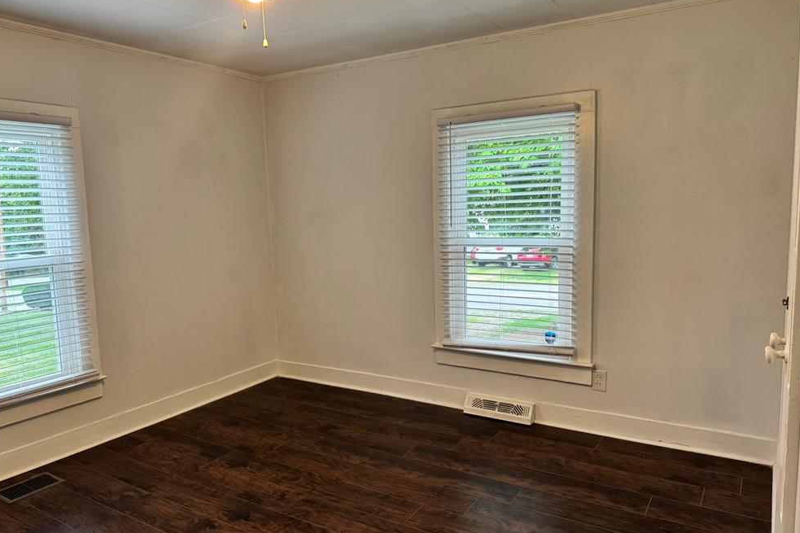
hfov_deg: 69.4
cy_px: 277
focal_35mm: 26
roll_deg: +2.7
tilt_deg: -7.5
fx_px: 578
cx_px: 392
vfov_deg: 49.5
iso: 200
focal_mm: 6.76
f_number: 1.78
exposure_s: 1/60
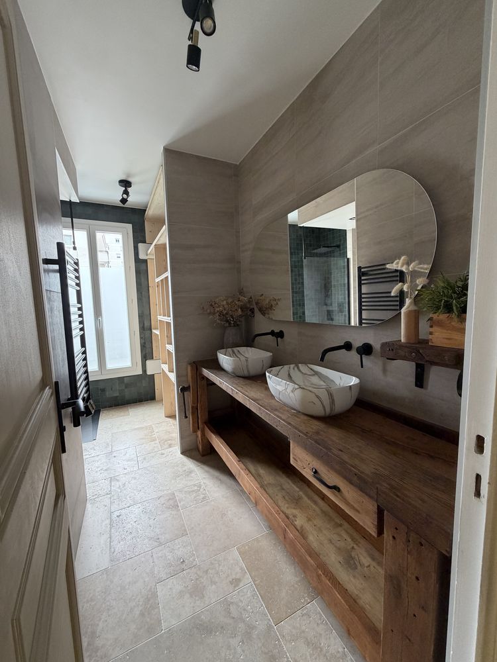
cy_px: 331
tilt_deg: -4.5
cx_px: 248
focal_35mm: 14
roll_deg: +1.7
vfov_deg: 102.1
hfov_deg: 85.7
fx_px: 268
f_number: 2.2
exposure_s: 1/121
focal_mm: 2.22
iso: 250
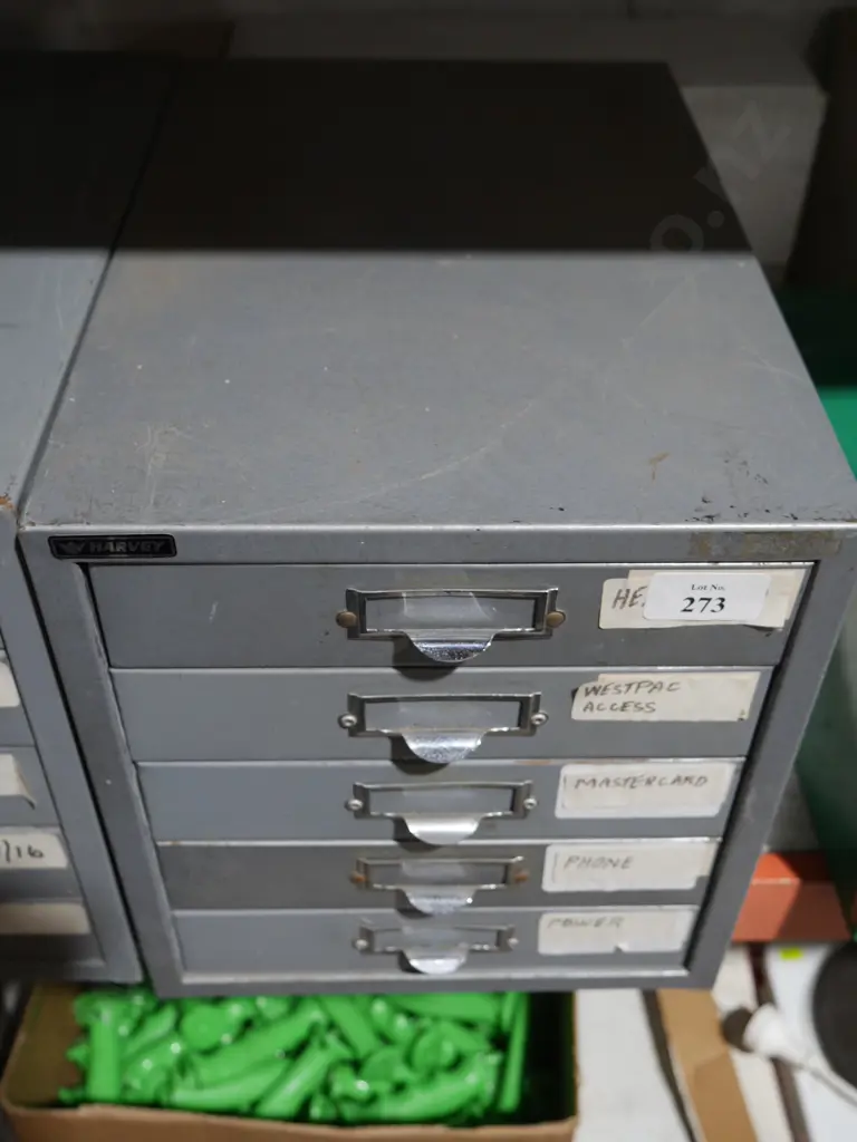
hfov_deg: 39.7
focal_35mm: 36
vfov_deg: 51.4
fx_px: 1188
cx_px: 428
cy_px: 571
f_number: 4
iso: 500
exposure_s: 1/60
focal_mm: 18
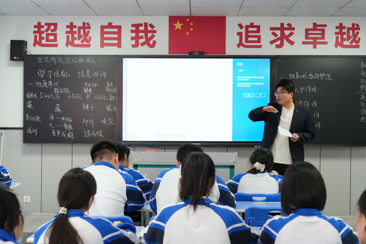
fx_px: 529
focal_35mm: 52
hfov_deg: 38.2
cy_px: 122
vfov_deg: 26.0
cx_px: 183
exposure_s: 1/60
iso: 1600
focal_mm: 52
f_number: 5.6
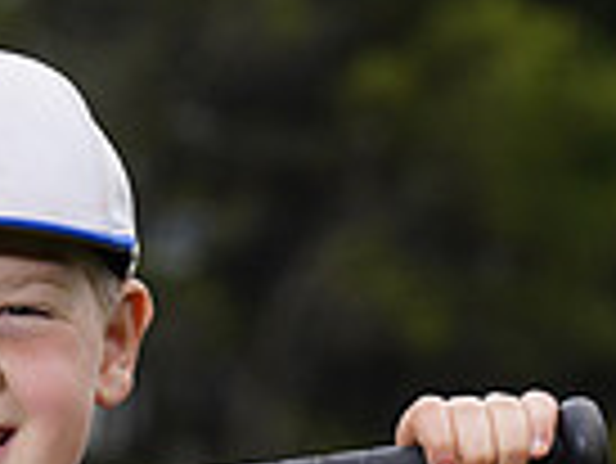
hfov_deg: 3.7
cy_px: 669
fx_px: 9475
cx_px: 9
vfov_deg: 2.8
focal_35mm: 532
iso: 100
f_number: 6.3
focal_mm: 131
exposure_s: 1/250
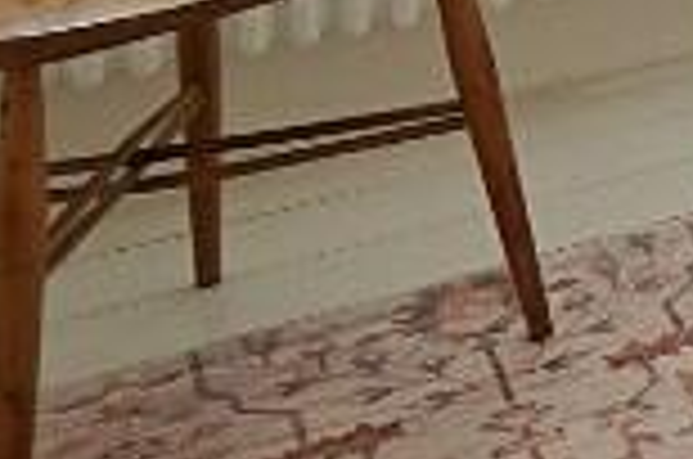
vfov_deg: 11.4
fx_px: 1921
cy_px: -628
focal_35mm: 100
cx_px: 1904
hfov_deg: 12.5
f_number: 5.6
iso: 400
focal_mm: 10
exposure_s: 1/80
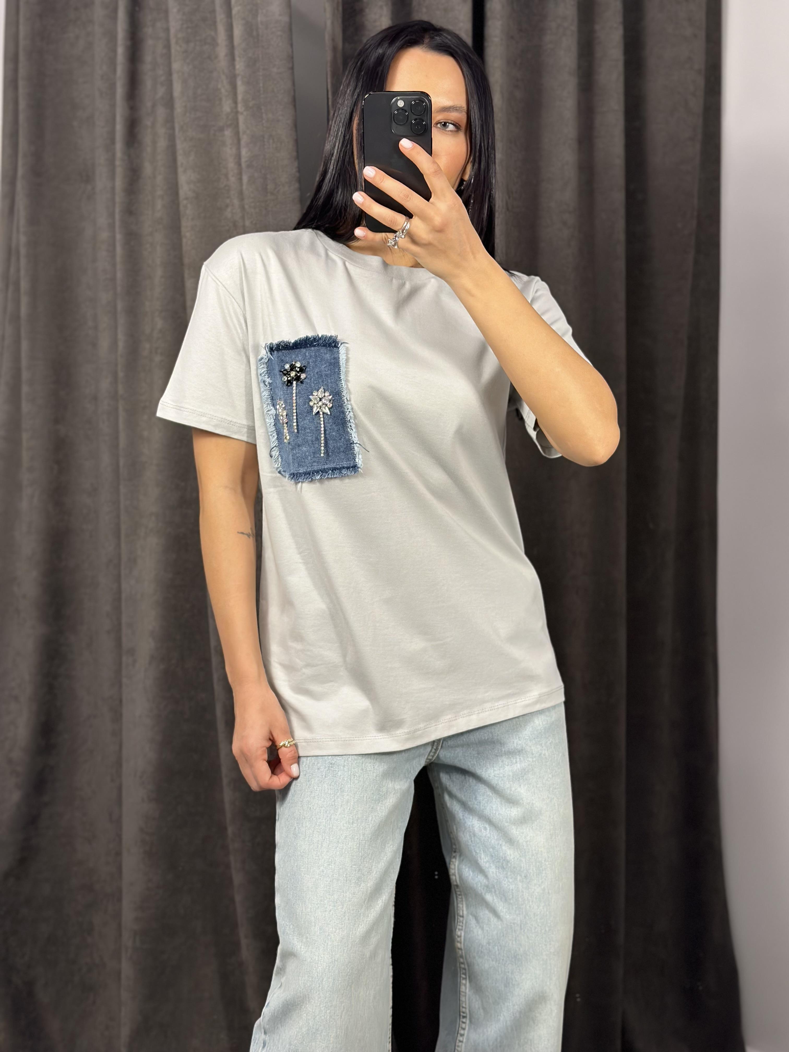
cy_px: 526
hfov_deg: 30.3
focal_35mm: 48
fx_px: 1459
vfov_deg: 39.7
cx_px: 394
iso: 125
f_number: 1.78
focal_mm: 6.86
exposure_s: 1/100
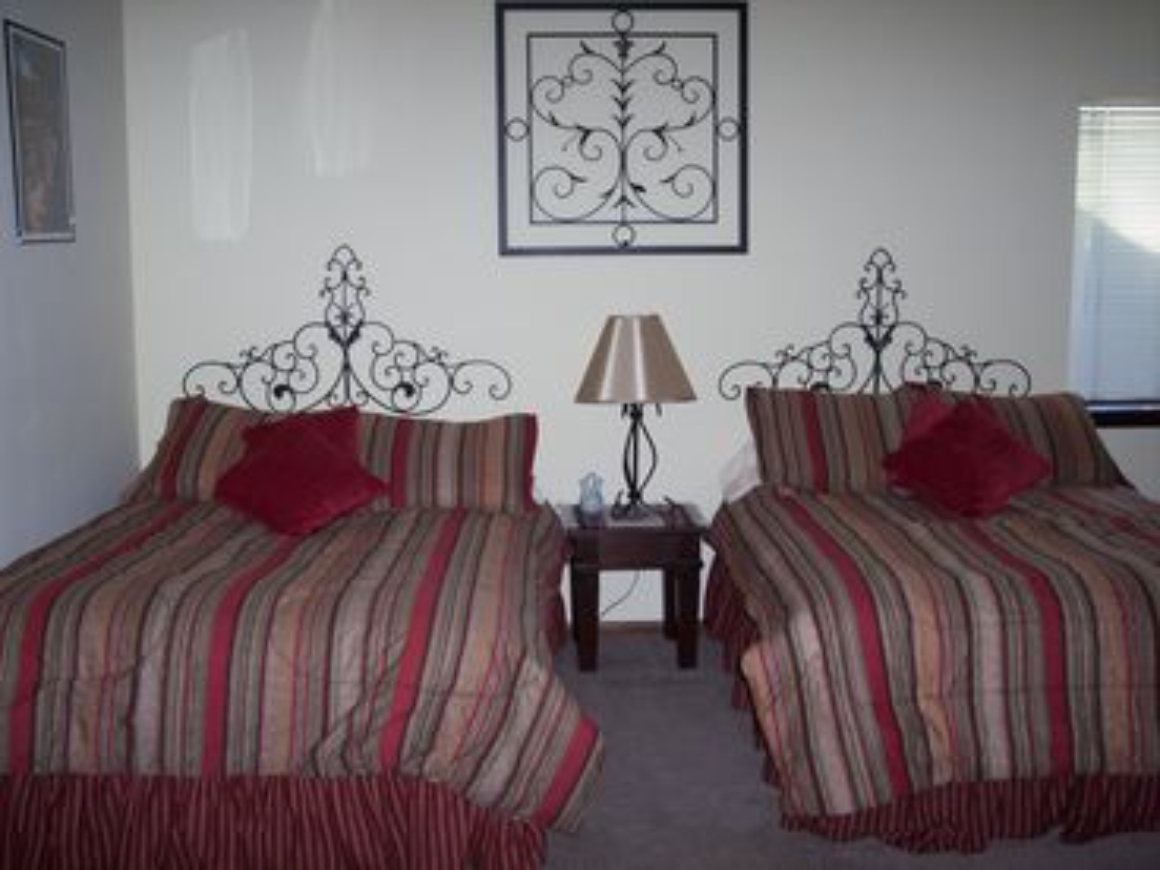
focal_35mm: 39
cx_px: 580
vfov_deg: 36.8
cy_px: 435
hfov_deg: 47.9
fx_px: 1307
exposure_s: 1/60
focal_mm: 8
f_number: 2.8
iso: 100
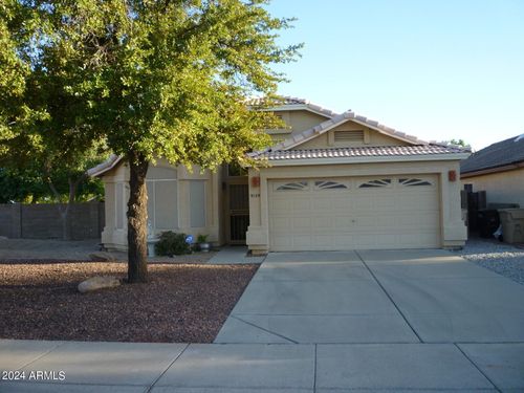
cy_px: 196
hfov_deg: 61.7
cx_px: 262
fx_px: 439
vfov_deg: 48.2
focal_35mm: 29
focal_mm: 5.2
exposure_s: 1/200
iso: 80
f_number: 3.3
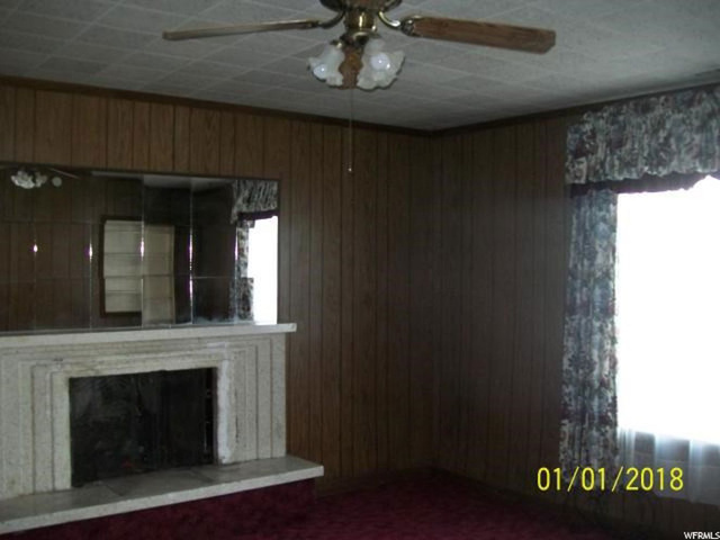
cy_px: 270
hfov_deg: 51.4
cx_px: 360
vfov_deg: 39.7
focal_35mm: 36
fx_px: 749
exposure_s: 1/30
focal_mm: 6
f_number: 2.7
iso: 160
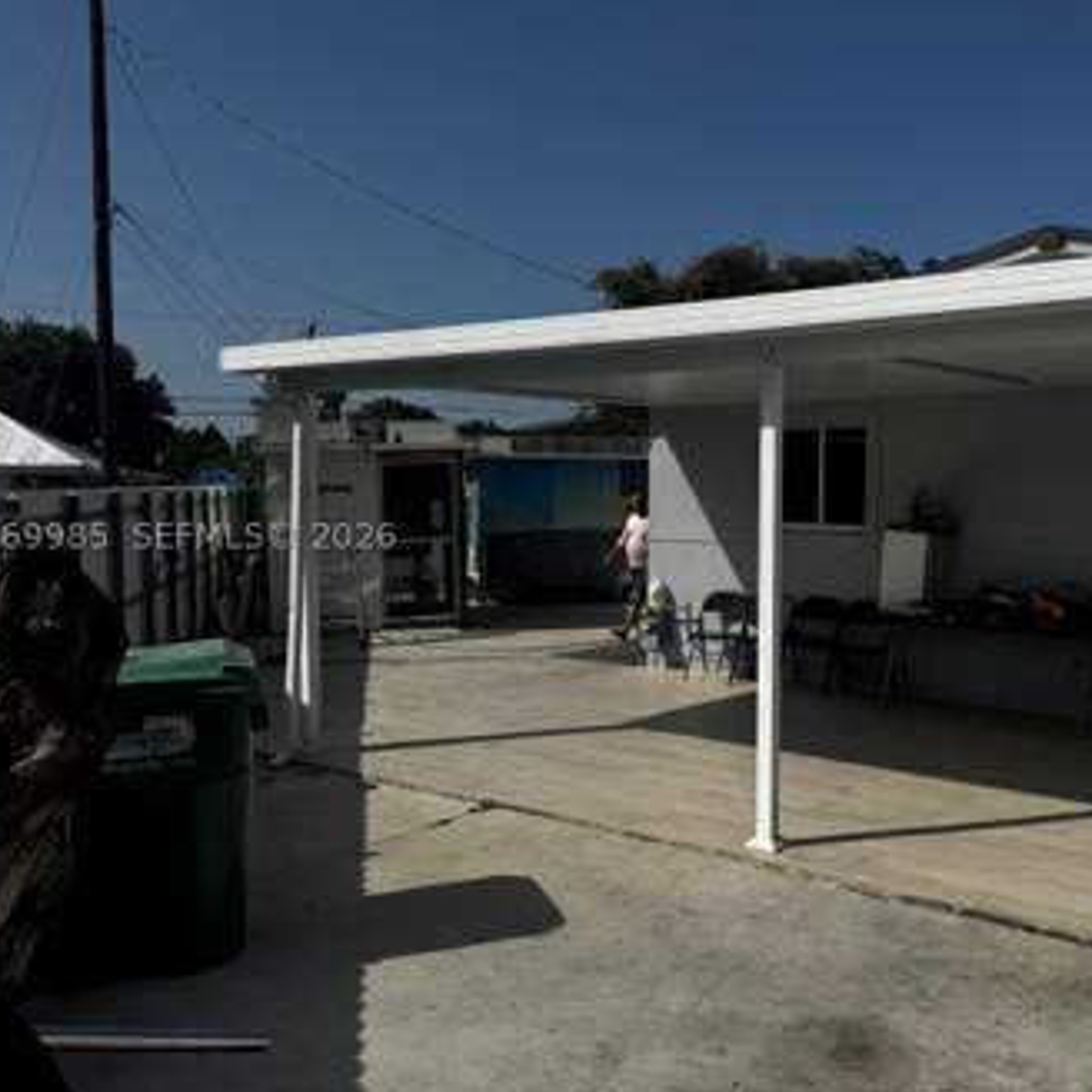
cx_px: 702
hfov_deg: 51.8
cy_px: 536
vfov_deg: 52.5
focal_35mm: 31
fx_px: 1106
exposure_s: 1/7092
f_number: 1.78
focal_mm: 6.76
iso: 80
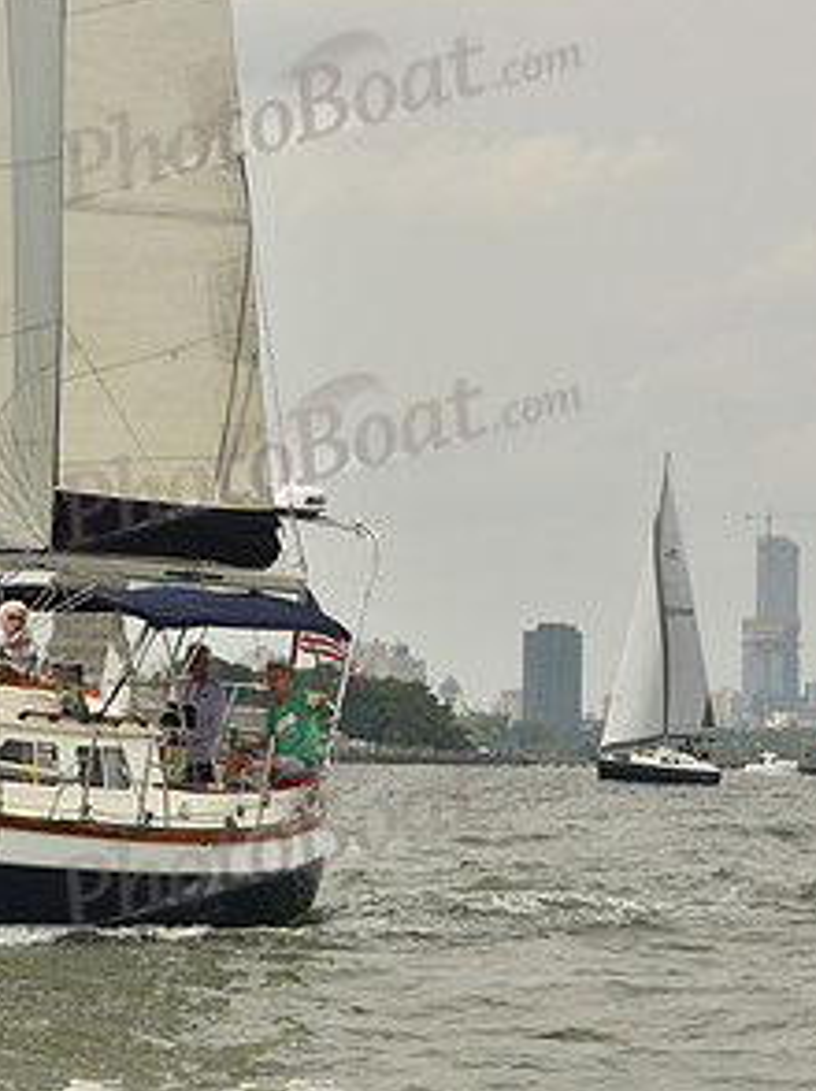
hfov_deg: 7.7
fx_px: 5980
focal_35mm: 190
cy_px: 696
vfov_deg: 10.4
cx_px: -130
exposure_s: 1/640
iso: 250
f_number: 11
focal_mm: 100
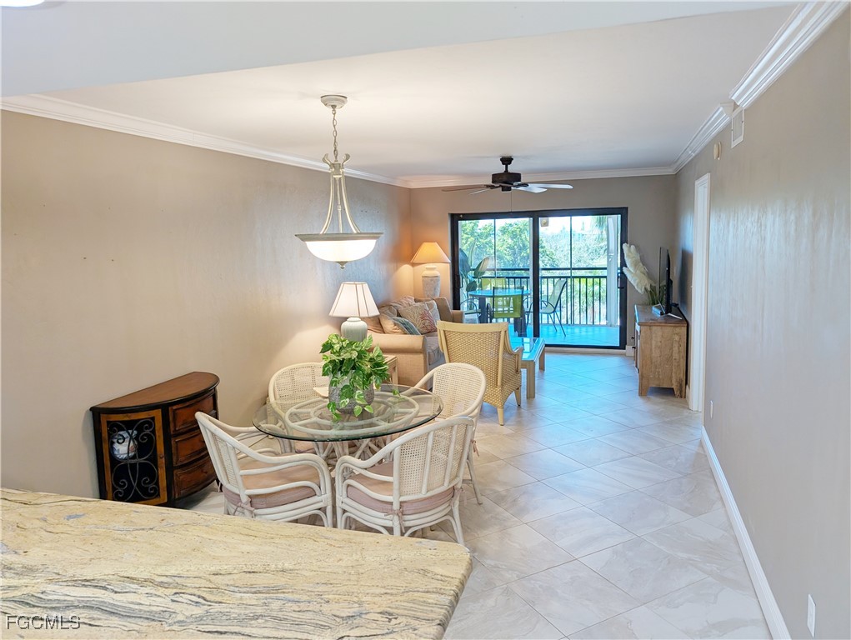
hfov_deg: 71.5
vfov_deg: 56.9
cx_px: 426
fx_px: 591
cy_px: 320
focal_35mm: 24
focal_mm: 6.9
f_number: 1.68
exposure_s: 1/120
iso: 46
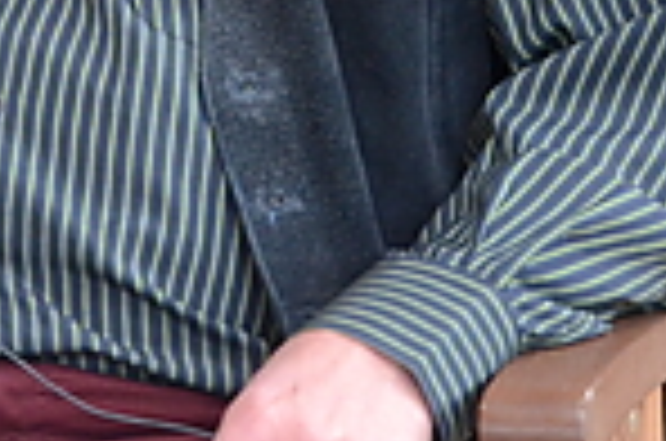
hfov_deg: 7.6
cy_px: -362
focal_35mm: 267
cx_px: -387
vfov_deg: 5.1
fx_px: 4929
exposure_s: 1/90
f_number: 4.5
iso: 2000
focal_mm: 40
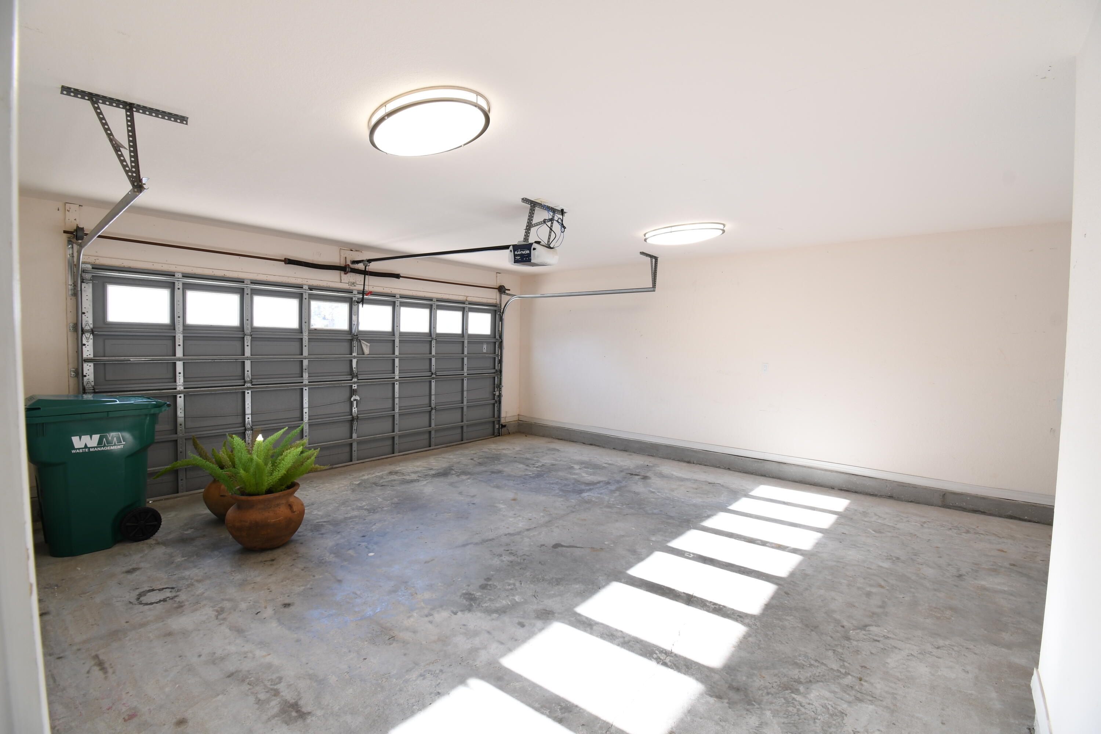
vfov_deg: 77.3
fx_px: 459
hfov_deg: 100.4
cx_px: 550
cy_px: 367
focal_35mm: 15
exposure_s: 1/10
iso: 160
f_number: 8
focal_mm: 10
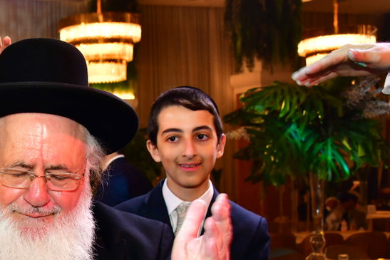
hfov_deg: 21.7
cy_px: 188
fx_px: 943
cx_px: -71
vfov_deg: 15.7
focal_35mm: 87
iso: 1000
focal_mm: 34
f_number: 7.1
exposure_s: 1/125
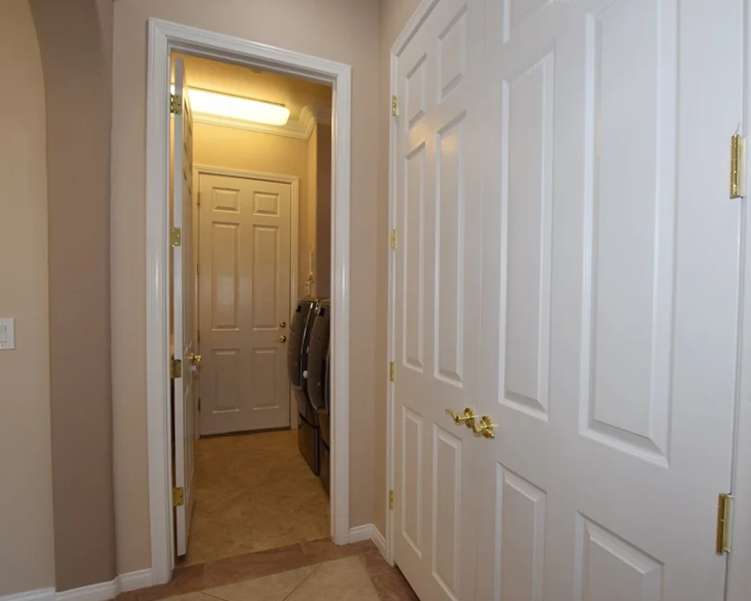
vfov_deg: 73.8
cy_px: 315
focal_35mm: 18
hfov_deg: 85.8
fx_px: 400
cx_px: 430
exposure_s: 1/125
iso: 800
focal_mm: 10
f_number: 5.6
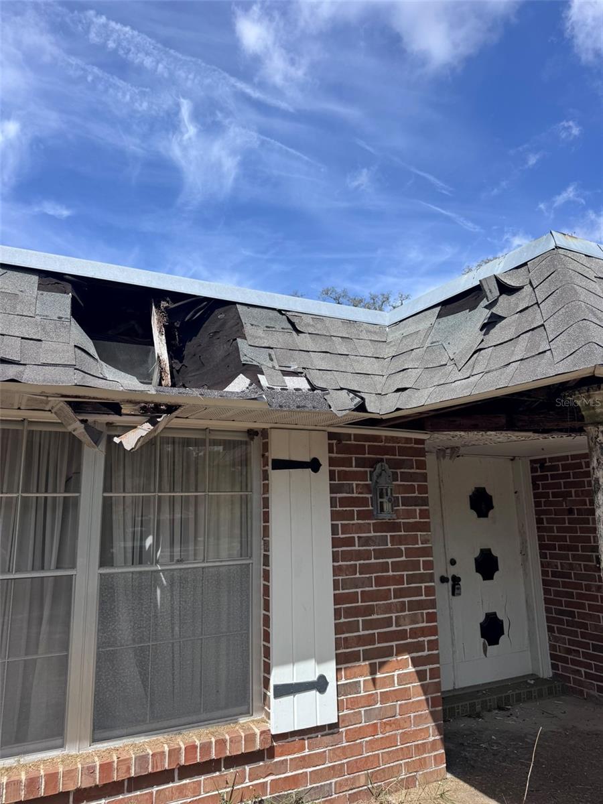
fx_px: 557
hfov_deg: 56.8
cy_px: 402
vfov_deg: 71.6
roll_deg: +3.4
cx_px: 302
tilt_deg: +12.2
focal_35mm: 24
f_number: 1.78
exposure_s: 1/4608
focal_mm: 6.76
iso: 80
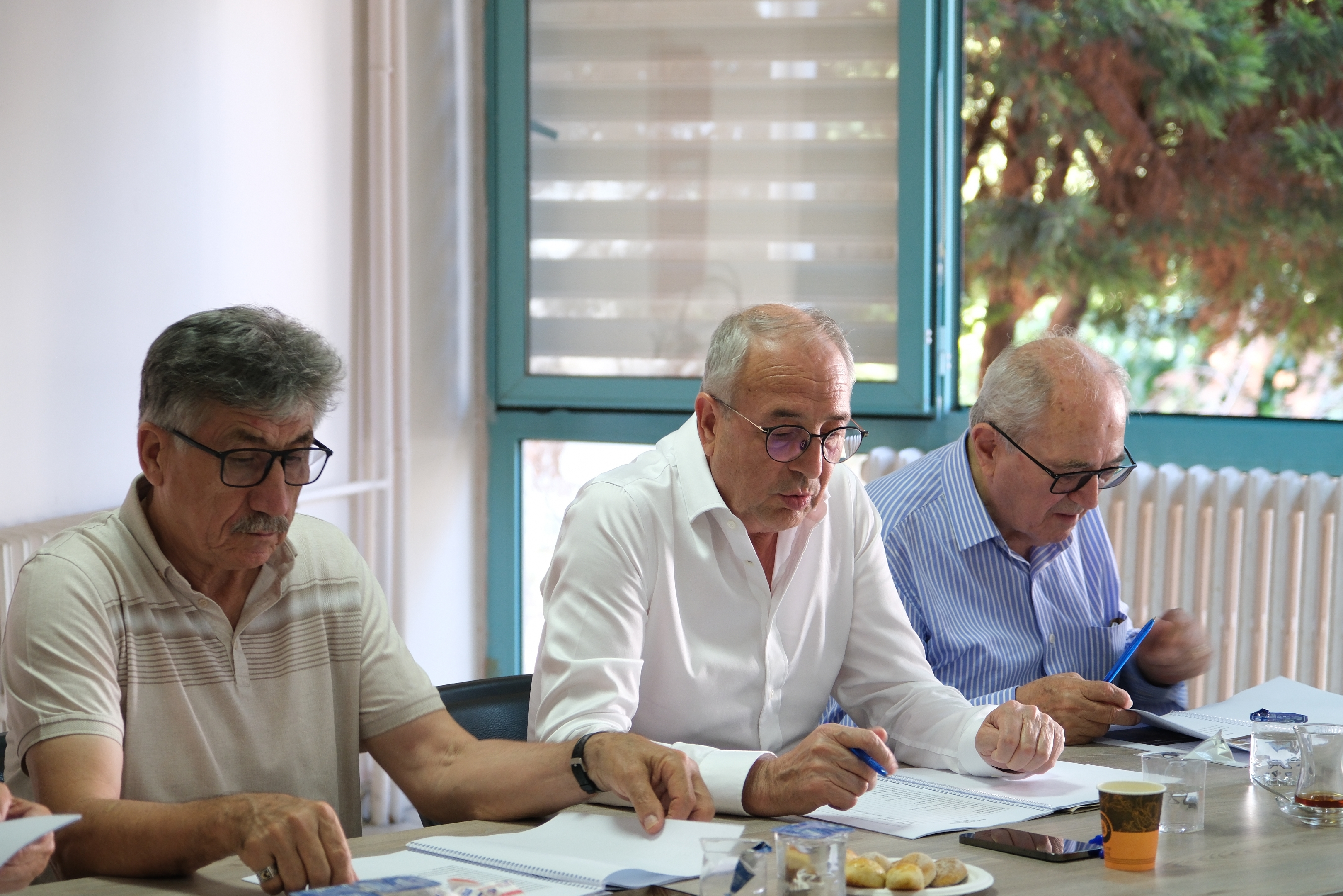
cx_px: 672
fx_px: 3768
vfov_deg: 13.6
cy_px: 448
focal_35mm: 101
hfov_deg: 20.2
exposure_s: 1/30
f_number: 4
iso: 640
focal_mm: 67.5
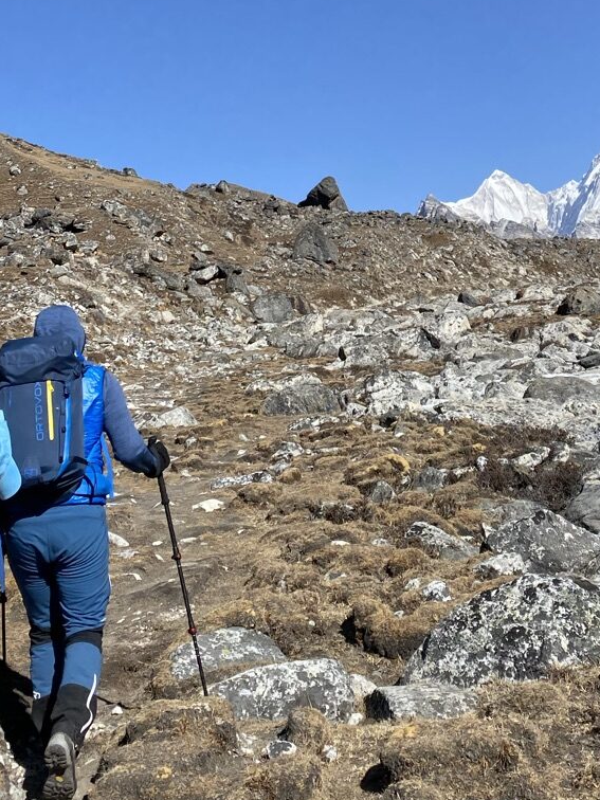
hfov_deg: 26.4
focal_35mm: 55
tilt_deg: +12.3
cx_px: 414
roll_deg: +5.9
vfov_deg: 33.4
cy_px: 103
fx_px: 1271
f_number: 1.8
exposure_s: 1/2755
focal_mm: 4.25
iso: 32
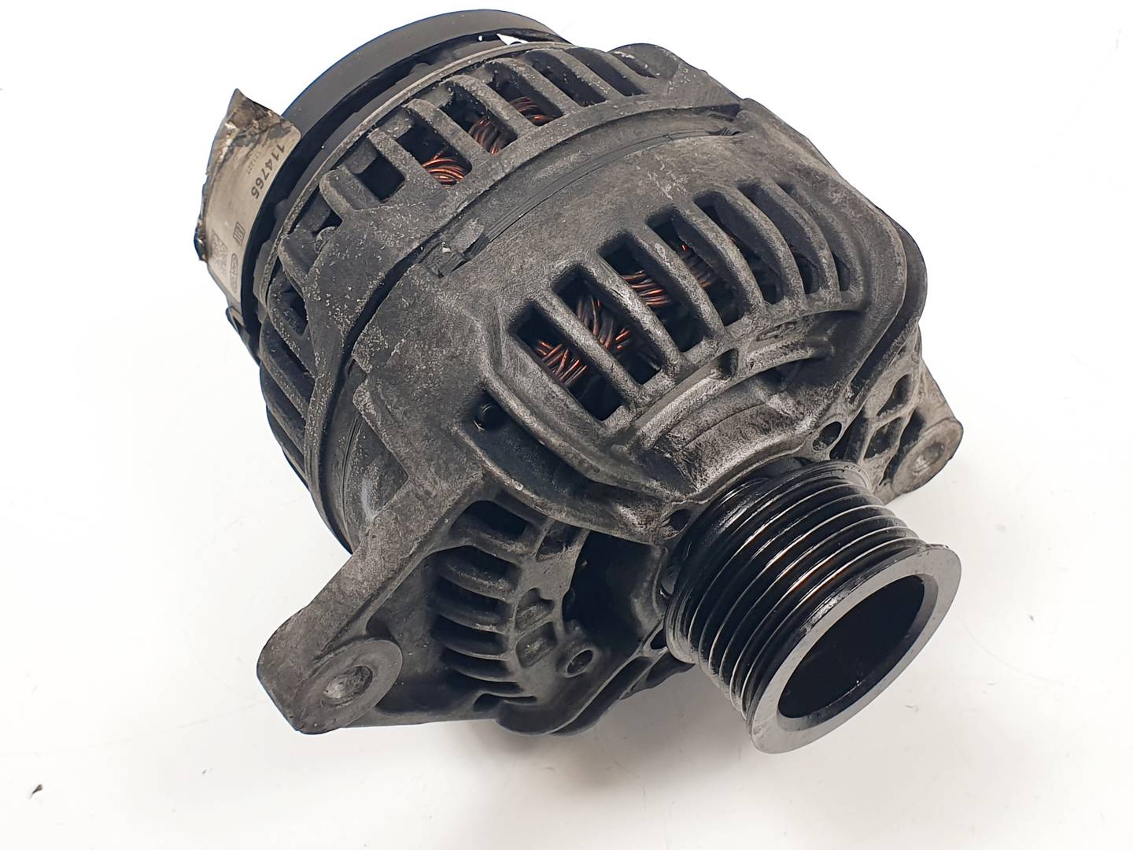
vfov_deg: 53.1
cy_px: 425
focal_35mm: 26
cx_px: 566
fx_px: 851
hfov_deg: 67.3
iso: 50
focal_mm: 4.3
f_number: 2.4
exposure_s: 1/207
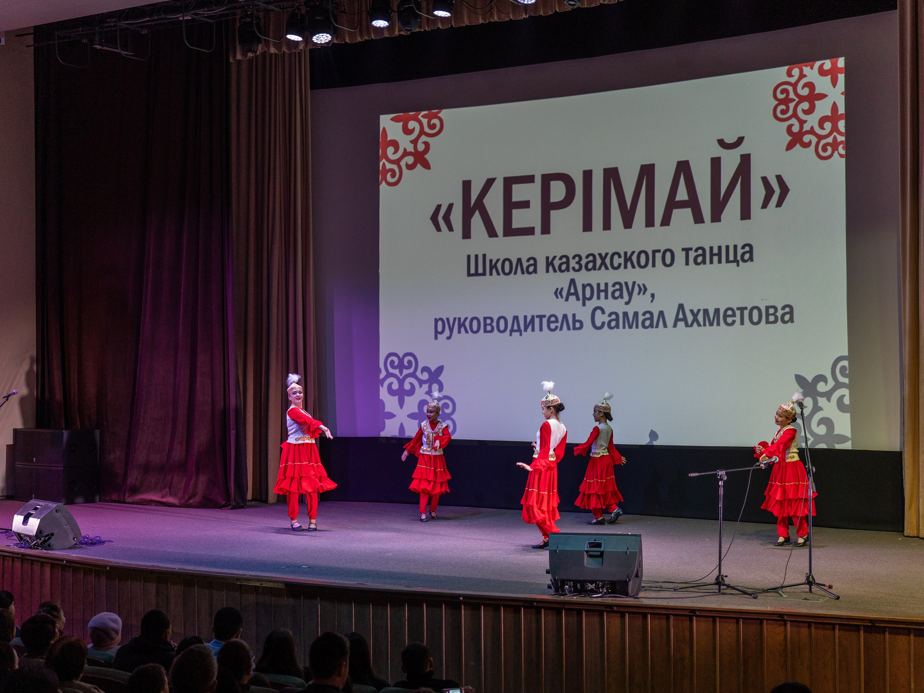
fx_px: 1228
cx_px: 469
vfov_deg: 31.5
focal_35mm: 46
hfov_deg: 41.2
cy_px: 335
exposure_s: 1/160
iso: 1600
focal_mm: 41
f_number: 3.2
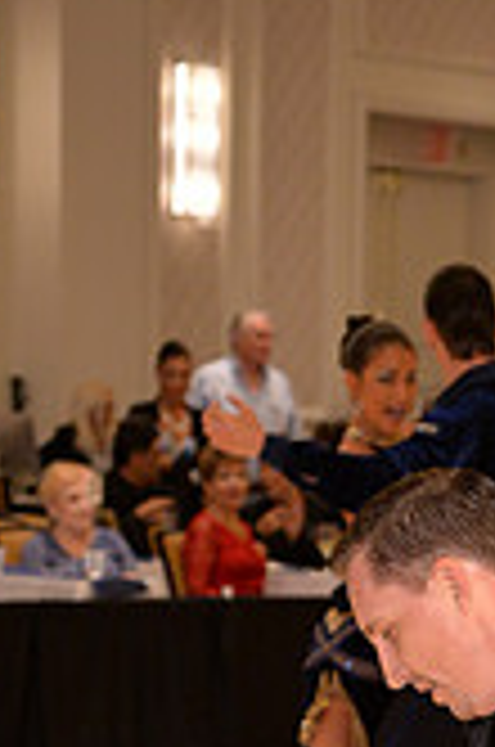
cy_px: 1238
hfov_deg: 5.9
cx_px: 619
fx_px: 4784
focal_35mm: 231
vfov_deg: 8.6
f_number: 4.5
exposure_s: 1/200
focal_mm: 66
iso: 1600
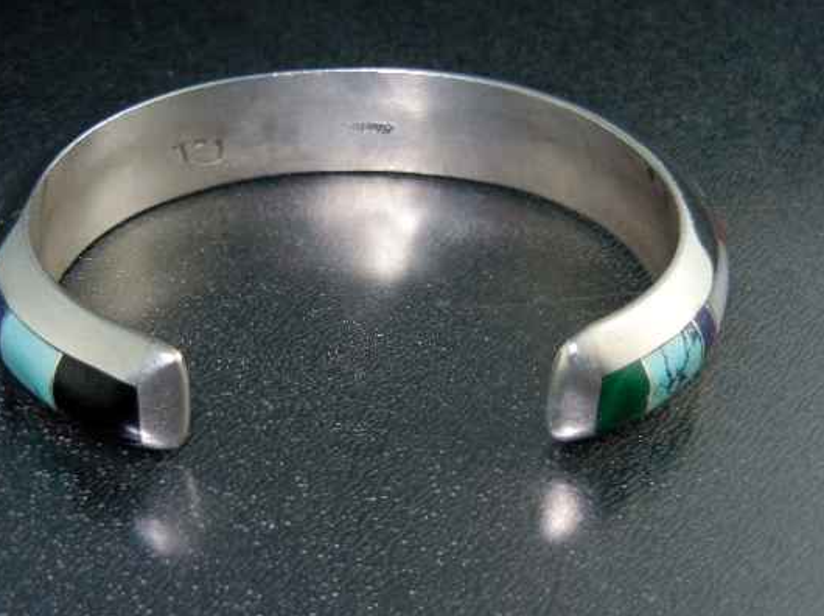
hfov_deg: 27.4
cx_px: 376
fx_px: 1688
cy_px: 342
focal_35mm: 71
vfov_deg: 20.7
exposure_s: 1/30
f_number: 4
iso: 219
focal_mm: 10.6
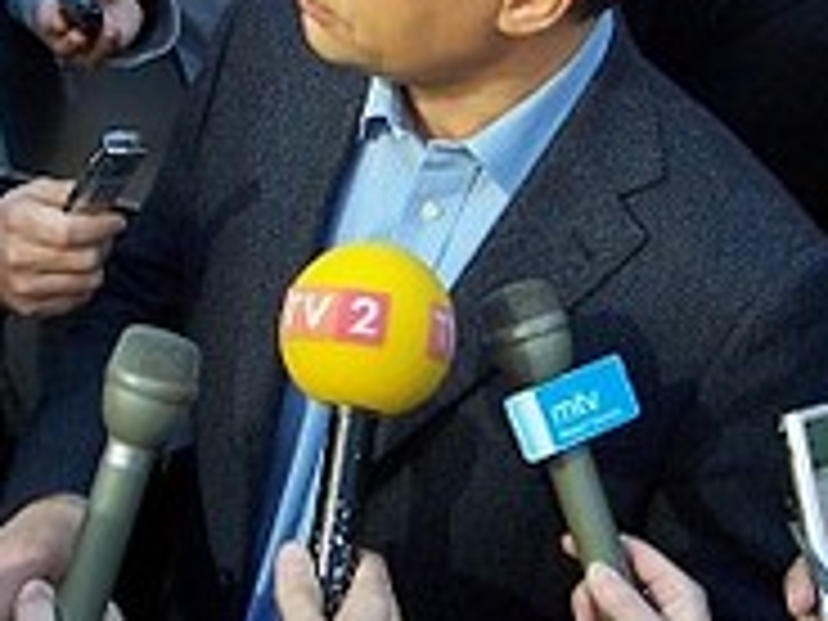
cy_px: 248
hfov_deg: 26.2
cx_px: 536
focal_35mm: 74
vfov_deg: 19.9
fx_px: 1770
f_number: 2.7
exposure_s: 1/250
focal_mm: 5.6
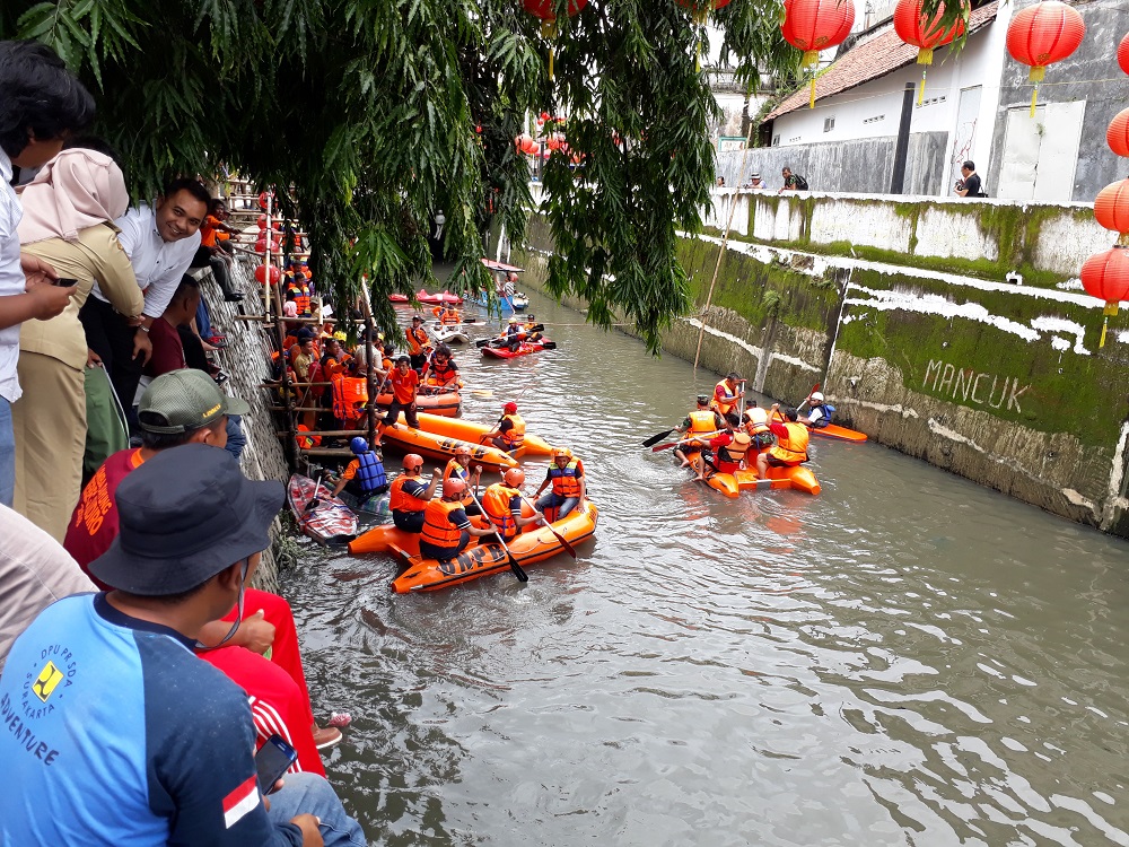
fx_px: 881
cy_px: 424
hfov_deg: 65.3
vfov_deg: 51.4
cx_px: 564
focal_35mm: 27
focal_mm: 3.6
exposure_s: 1/227
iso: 40
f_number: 1.9
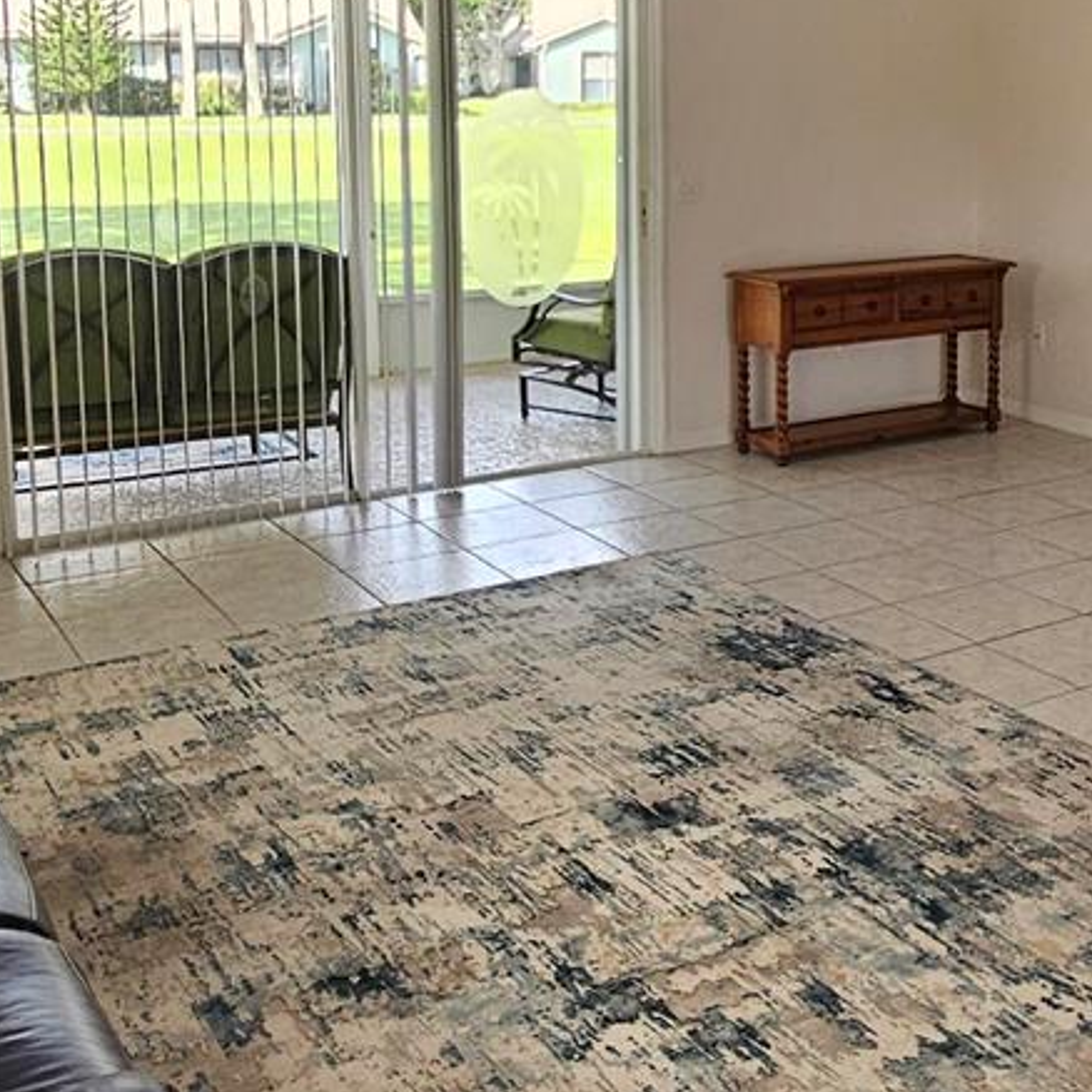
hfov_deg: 38.3
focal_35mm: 42
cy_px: 282
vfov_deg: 39.0
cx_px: 898
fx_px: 1499
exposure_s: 1/120
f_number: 2.2
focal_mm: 2.2
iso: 80
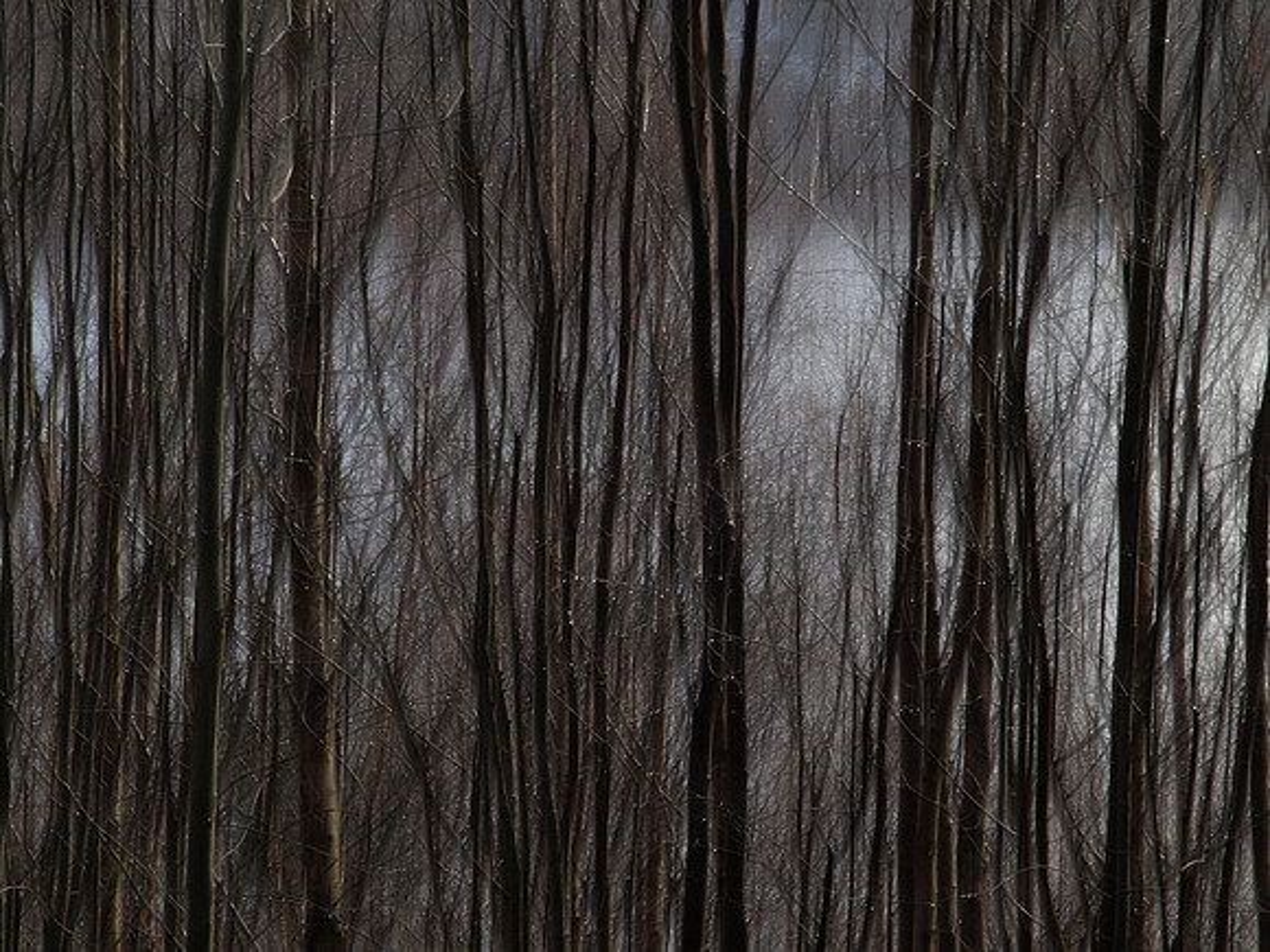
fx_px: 4403
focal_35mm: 120
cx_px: 635
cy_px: 476
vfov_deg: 12.3
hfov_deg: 16.4
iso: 200
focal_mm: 60
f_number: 22
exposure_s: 1/20
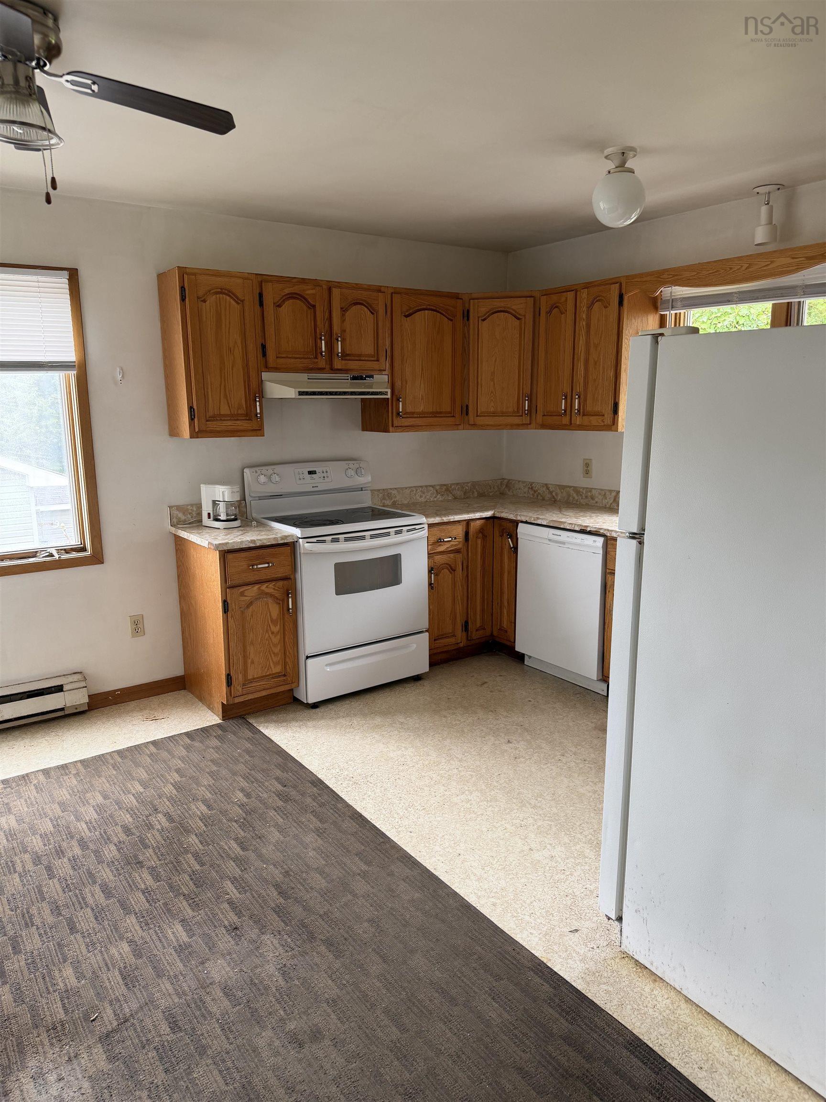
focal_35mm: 24
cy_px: 551
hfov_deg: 56.8
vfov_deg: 71.6
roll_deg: +0.3
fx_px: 764
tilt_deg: -11.6
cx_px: 413
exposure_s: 1/121
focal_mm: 6.76
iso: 125
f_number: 1.78
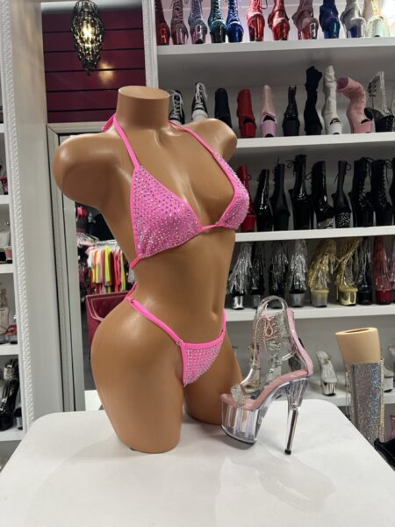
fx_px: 396
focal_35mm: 26
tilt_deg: -0.9
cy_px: 264
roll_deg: +3.4
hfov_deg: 53.1
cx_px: 198
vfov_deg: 67.3
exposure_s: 1/60
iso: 100
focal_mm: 5.7
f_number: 1.5
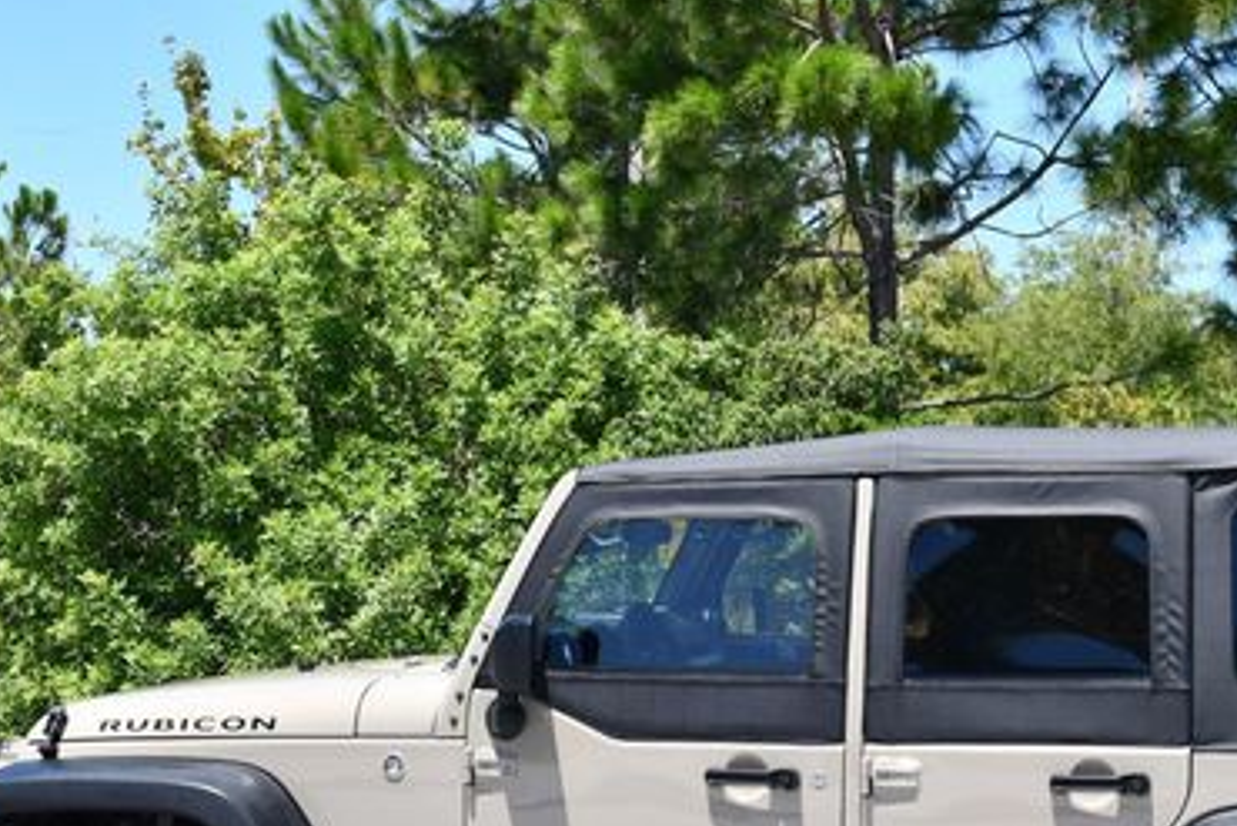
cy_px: 699
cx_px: 816
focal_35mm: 90
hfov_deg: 22.5
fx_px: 3094
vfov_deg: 15.1
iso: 180
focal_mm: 26
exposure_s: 1/250
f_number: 8
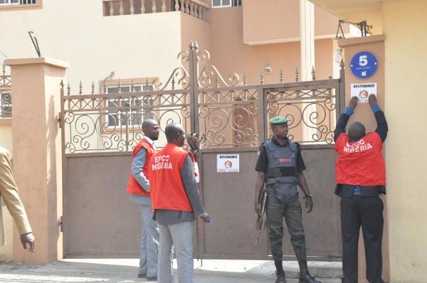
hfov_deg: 26.0
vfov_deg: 17.4
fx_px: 924
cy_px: 142
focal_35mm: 78
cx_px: 214
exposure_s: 1/800
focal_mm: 52
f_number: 14
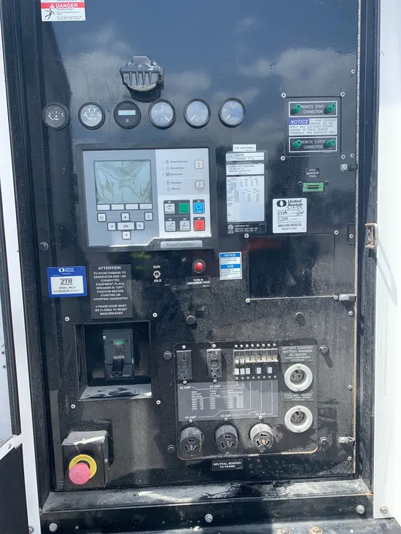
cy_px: 267
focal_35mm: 26
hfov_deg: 53.1
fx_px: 401
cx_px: 200
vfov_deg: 67.3
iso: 25
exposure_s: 1/706
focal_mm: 4.25
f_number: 1.8
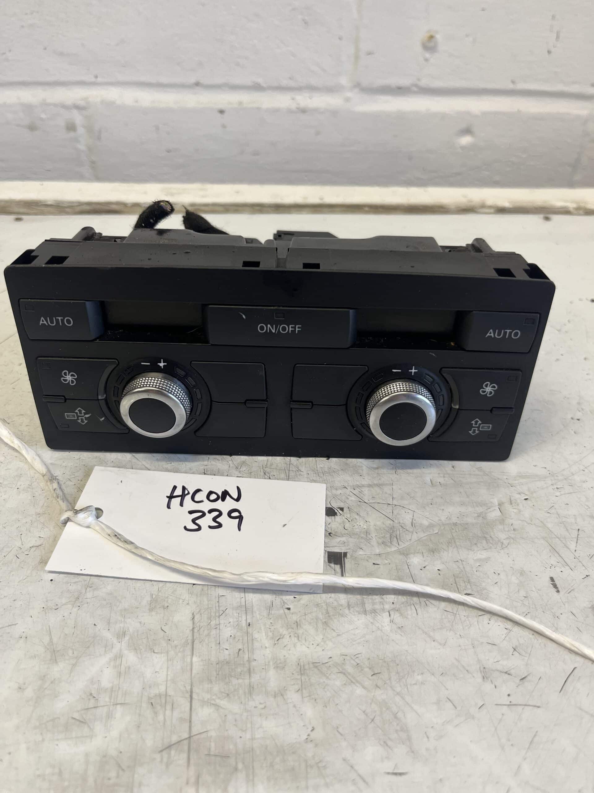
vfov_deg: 67.3
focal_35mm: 26
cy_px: 396
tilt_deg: -33.3
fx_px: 595
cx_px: 297
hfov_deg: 53.1
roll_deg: +0.2
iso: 100
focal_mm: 5.1
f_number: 1.6
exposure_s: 1/100
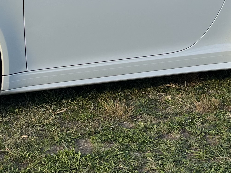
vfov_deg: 13.7
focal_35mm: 105
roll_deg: -1.0
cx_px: 84
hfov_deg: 18.7
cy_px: -35
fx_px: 701
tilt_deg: -7.7
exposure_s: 1/1186
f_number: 1.6
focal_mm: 5.1
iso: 50
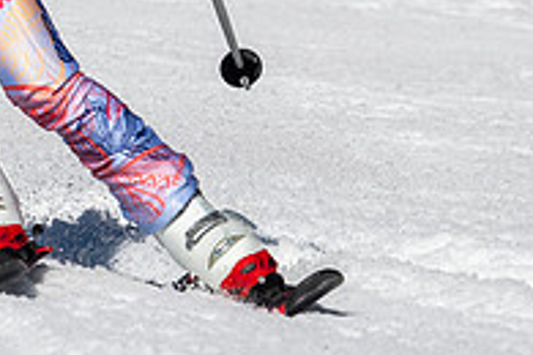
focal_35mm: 1992
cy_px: -21
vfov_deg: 0.7
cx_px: 117
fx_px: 29490
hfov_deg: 1.0
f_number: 8
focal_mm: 400
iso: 200
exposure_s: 1/2000
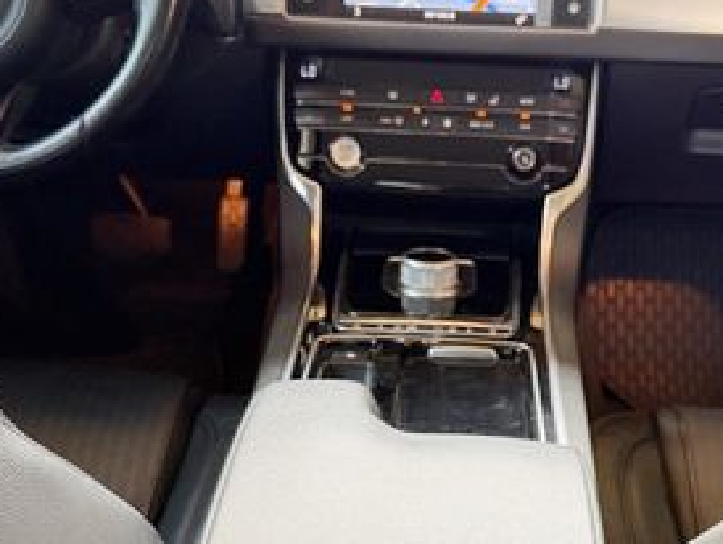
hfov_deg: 34.2
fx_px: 1171
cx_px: 446
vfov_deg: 24.7
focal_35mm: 56
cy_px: 565
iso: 400
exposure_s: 1/60
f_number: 1.78
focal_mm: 6.76
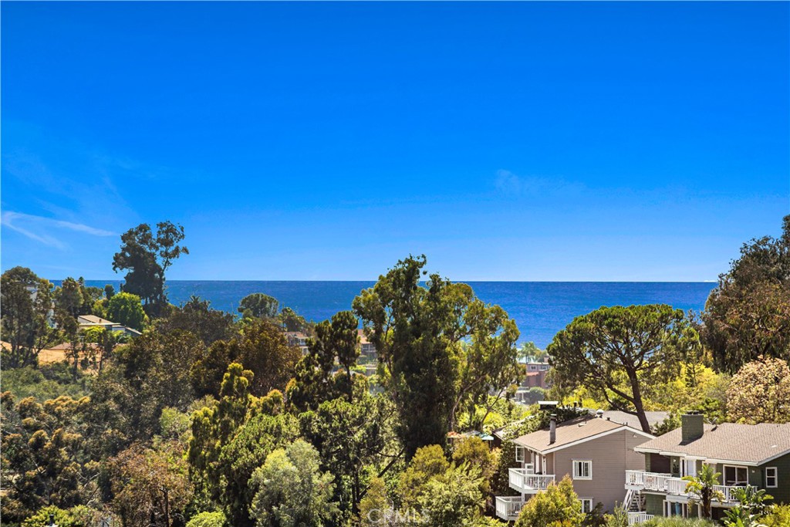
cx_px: 395
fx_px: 3731
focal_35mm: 170
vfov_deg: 8.1
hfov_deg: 12.1
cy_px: 264
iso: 160
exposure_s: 1/640
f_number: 7.1
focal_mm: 170
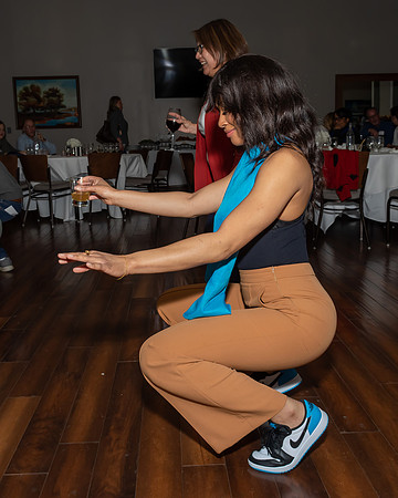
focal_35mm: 41
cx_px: 194
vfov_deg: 44.7
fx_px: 604
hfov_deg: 36.5
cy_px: 229
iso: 400
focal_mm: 18
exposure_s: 1/250
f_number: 7.1
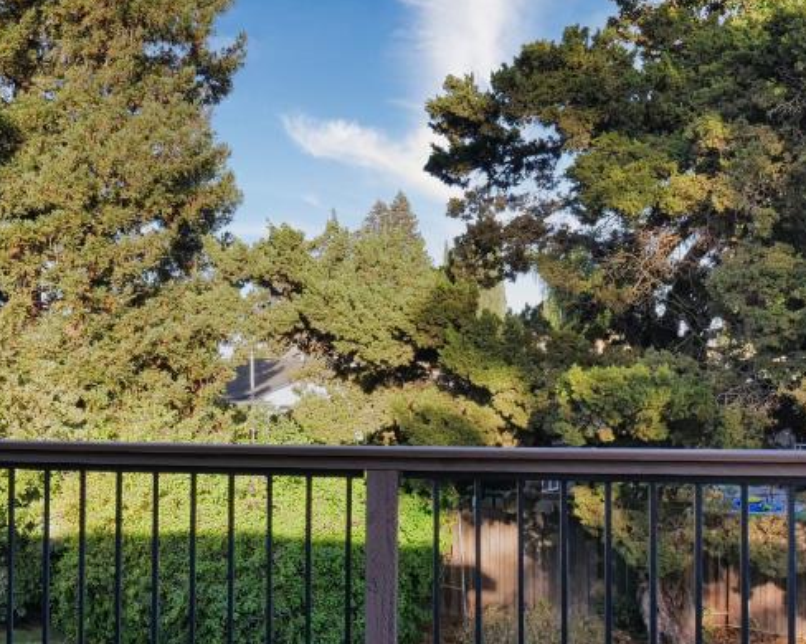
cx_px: 218
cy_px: 424
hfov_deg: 42.7
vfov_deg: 35.3
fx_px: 1001
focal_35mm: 42
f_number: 5.6
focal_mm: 7
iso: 100
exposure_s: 1/125
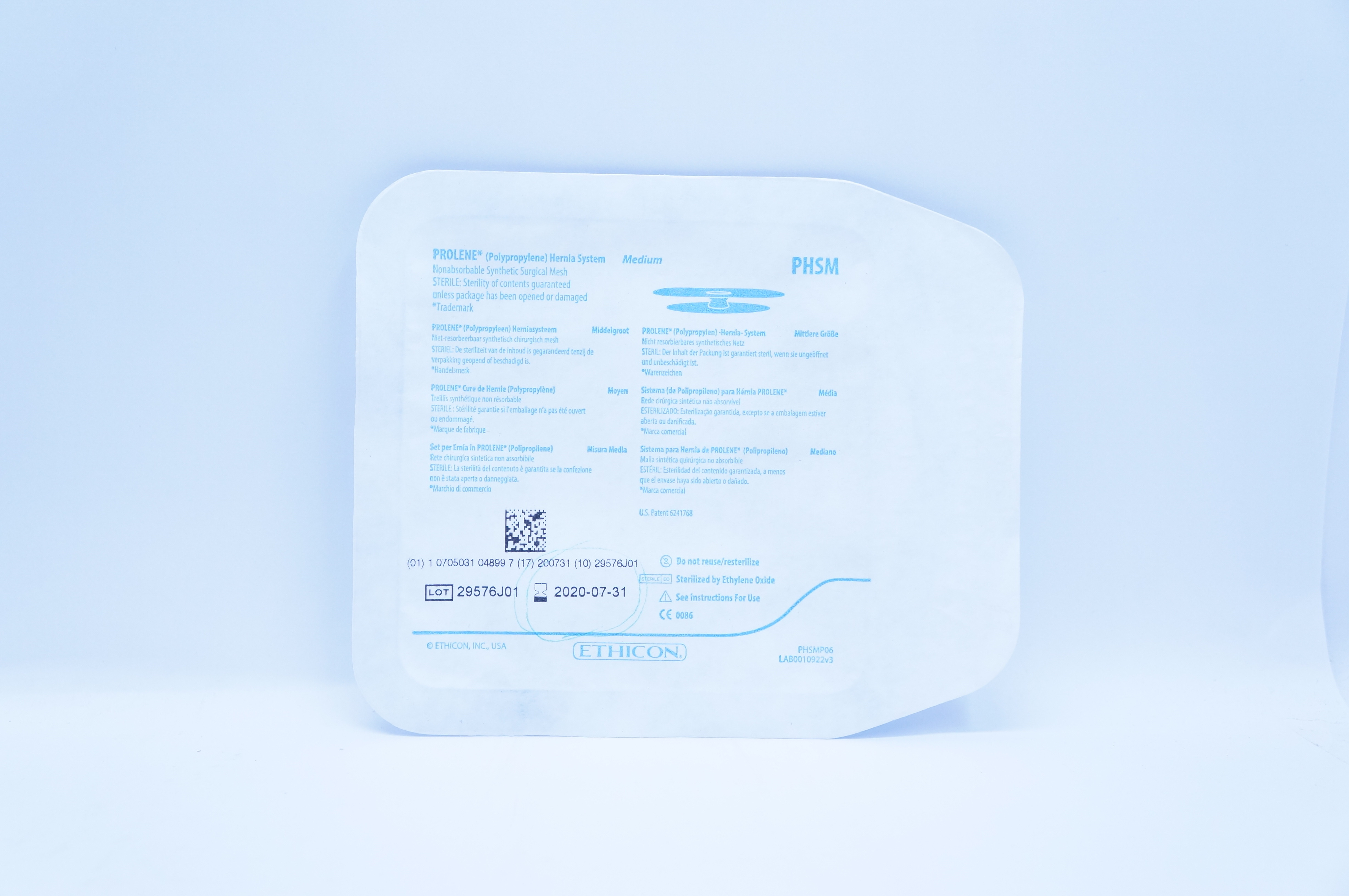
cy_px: 448
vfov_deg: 35.4
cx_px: 674
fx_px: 1404
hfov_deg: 51.3
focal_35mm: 38
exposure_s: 1/250
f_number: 4.5
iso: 800
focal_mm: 25
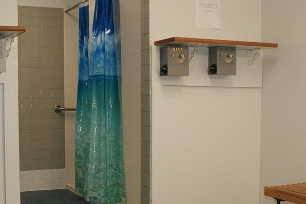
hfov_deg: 36.6
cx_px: 115
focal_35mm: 54
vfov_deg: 25.0
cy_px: 133
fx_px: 459
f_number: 5.6
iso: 400
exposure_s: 1/60
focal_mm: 20
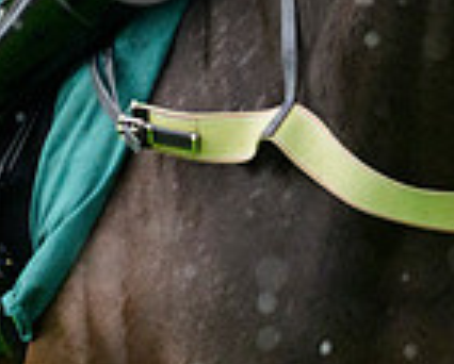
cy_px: -341
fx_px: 10253
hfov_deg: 2.5
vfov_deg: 2.0
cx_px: -154
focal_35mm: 762
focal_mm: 155
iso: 2000
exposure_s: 1/1250
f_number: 5.6
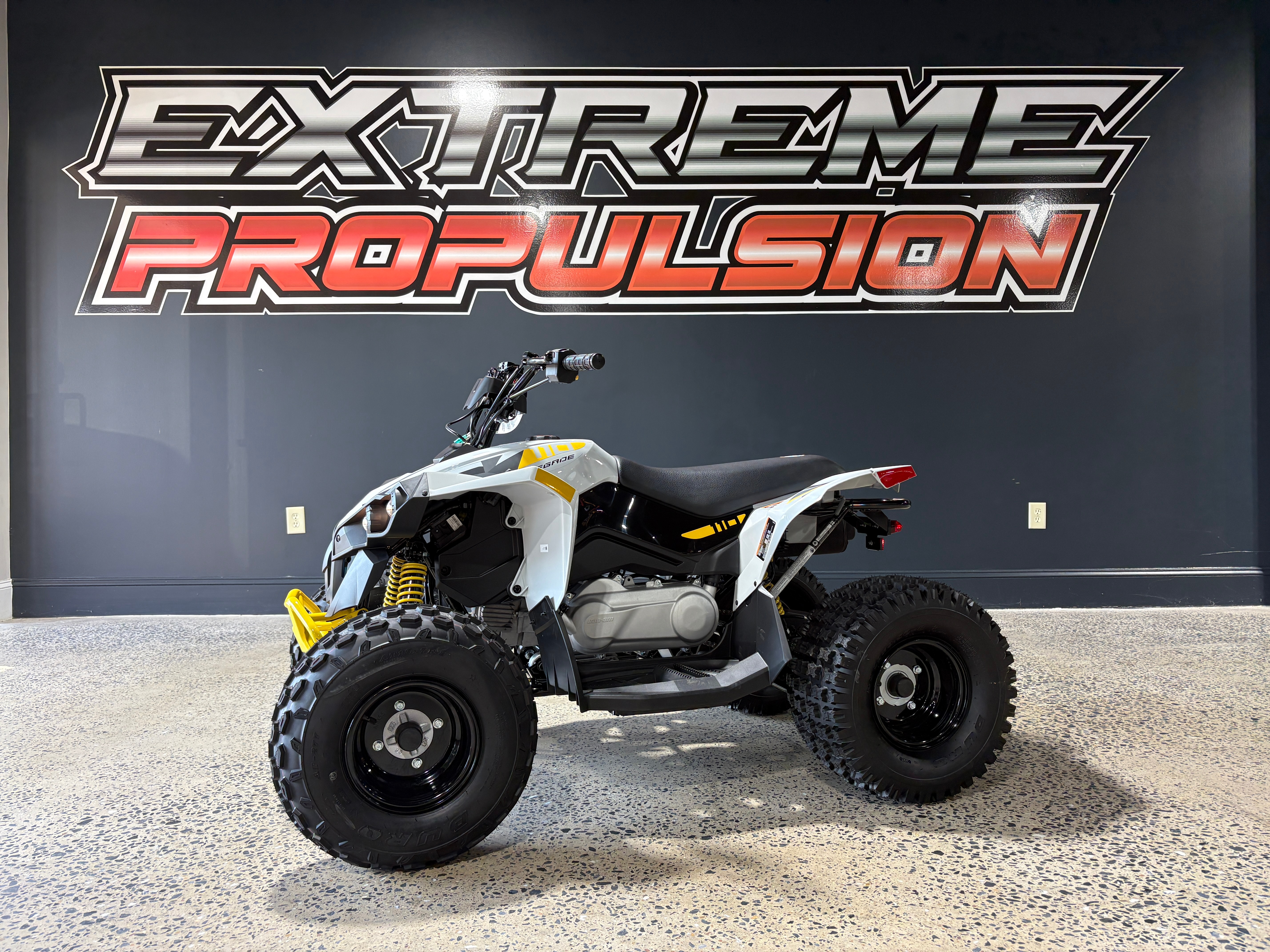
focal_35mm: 26
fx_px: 954
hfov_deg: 67.3
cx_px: 635
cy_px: 476
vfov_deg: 53.1
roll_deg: +0.5
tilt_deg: +0.5
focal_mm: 5.96
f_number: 1.6
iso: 125
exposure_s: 1/120
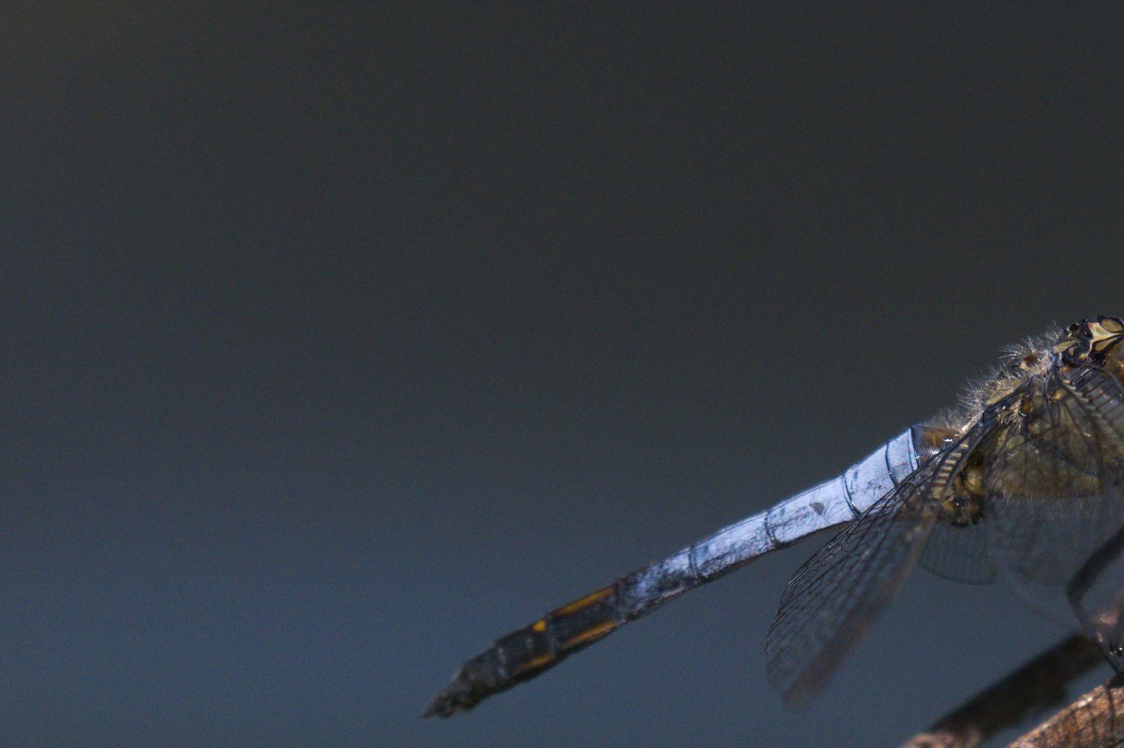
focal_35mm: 1806
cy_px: 370
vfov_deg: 0.8
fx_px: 56353
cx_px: 1101
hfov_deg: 1.1
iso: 1000
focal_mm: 500
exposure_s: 1/4000
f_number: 5.6
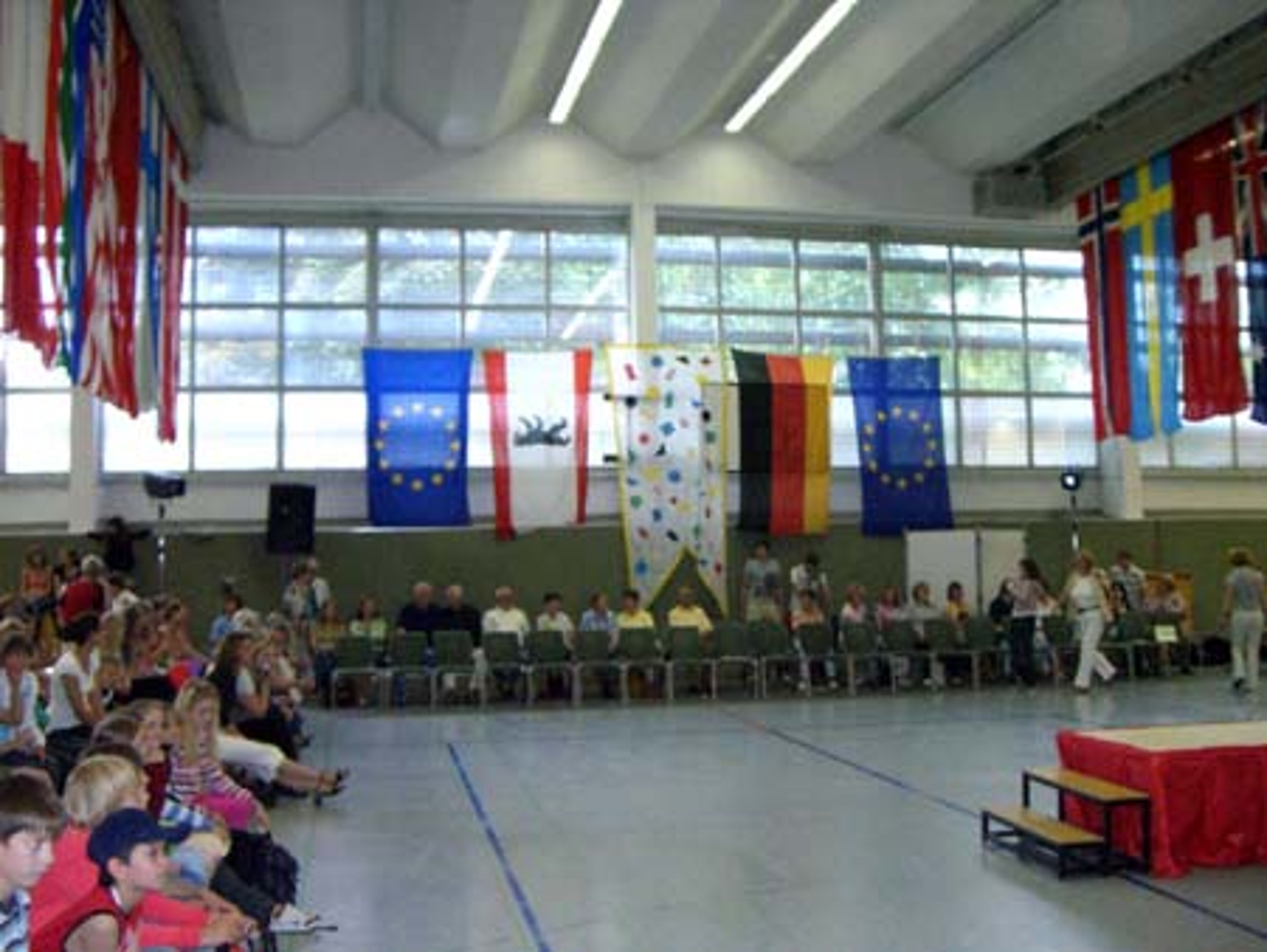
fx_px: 1392
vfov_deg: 37.8
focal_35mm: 38
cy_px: 476
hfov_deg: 49.0
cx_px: 634
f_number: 2.7
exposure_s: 1/60
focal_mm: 6.2
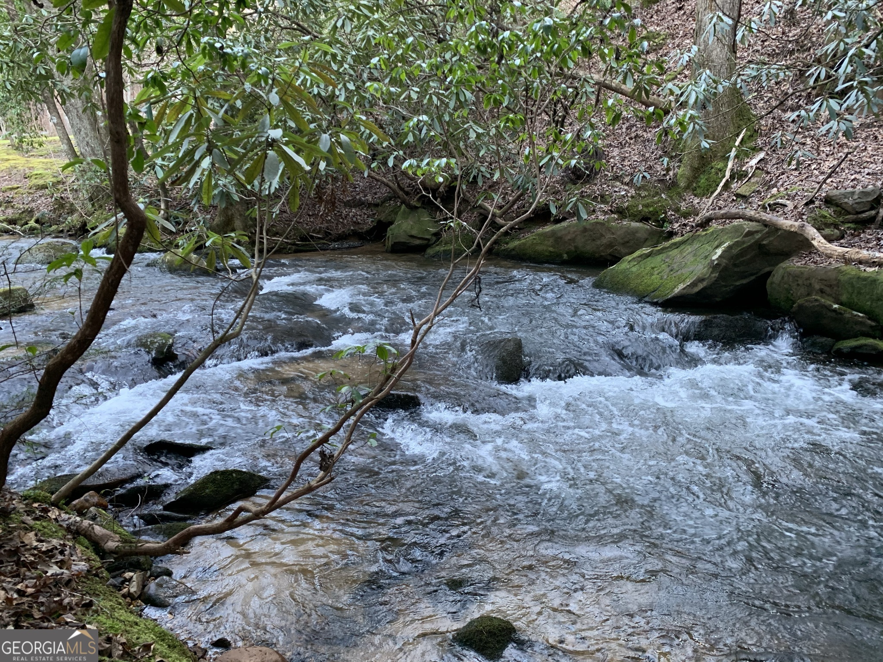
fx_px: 663
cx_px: 442
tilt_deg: -14.7
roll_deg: +2.9
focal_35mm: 26
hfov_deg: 67.3
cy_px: 331
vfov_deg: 53.1
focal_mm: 4.25
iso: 160
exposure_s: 1/60
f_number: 1.8
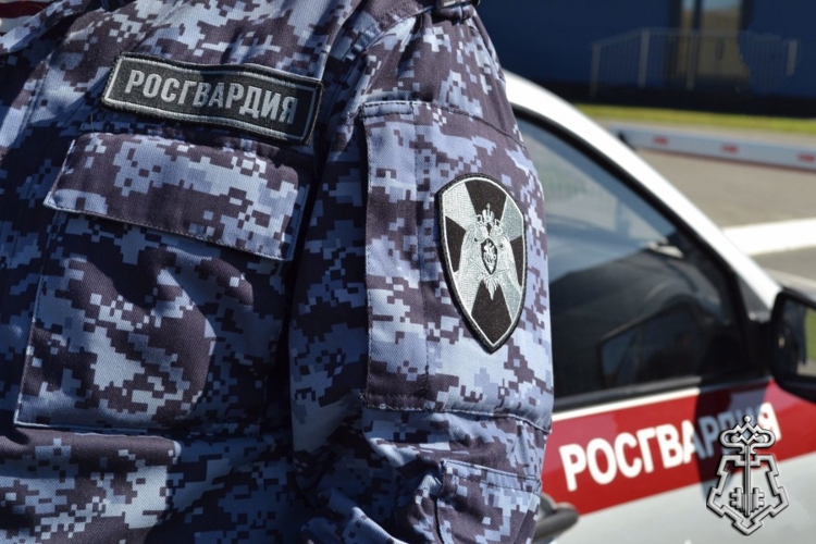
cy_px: 272
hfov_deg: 35.1
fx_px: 1292
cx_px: 408
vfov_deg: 23.8
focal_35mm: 57
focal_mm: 38
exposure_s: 1/200
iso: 100
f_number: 7.1
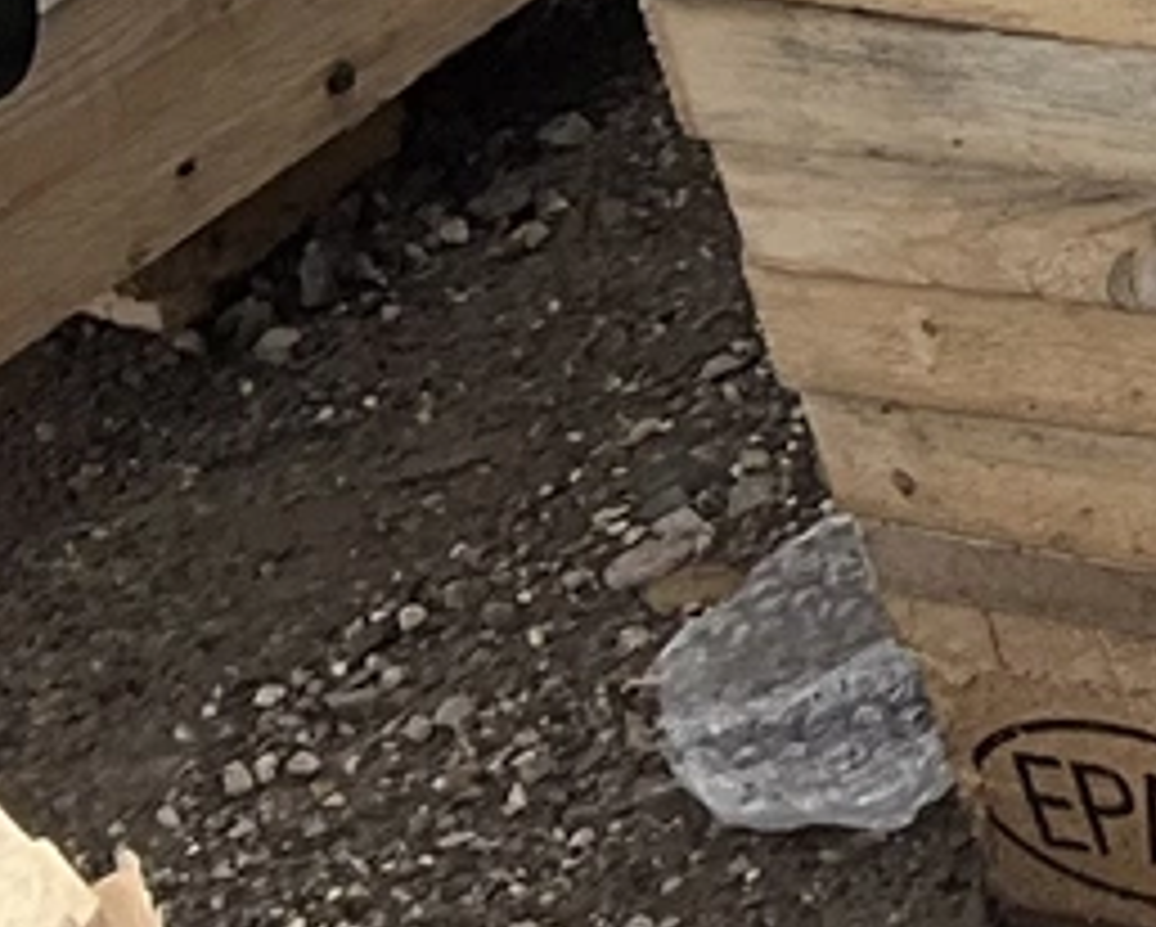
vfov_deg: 6.8
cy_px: -981
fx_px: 7533
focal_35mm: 220
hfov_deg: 7.6
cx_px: 3589
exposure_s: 1/606
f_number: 1.8
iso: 25
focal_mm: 3
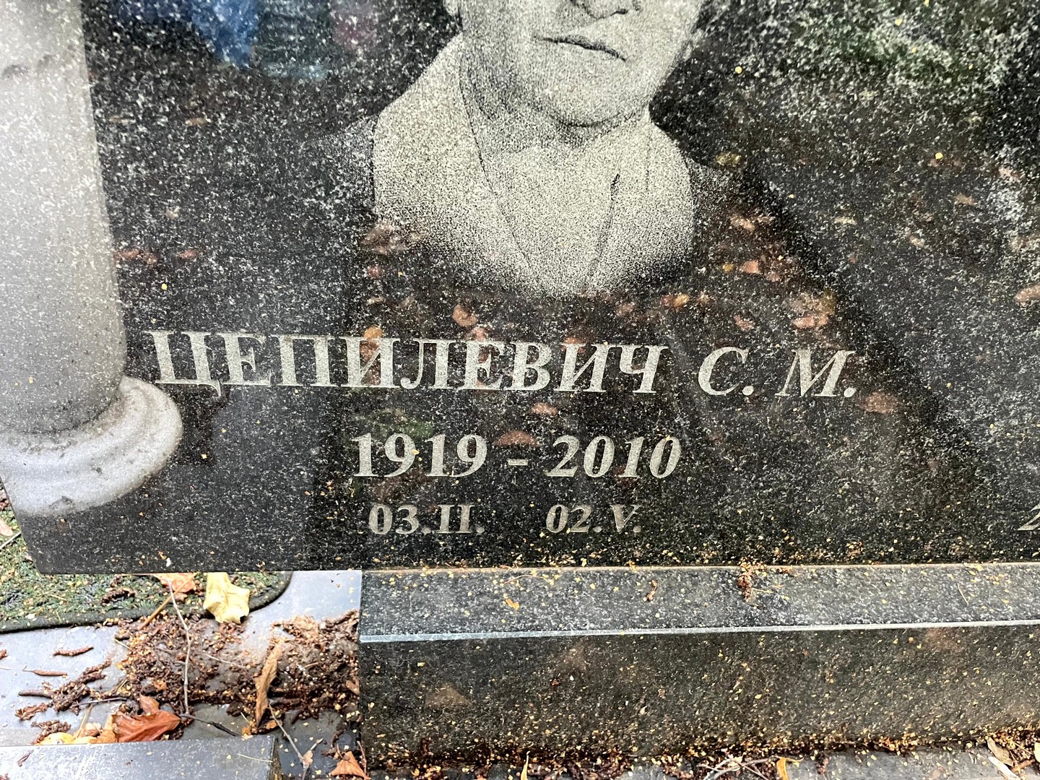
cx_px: 520
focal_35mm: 26
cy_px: 390
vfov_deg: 53.1
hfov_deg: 67.3
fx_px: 781
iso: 500
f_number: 1.6
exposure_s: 1/60
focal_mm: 4.2
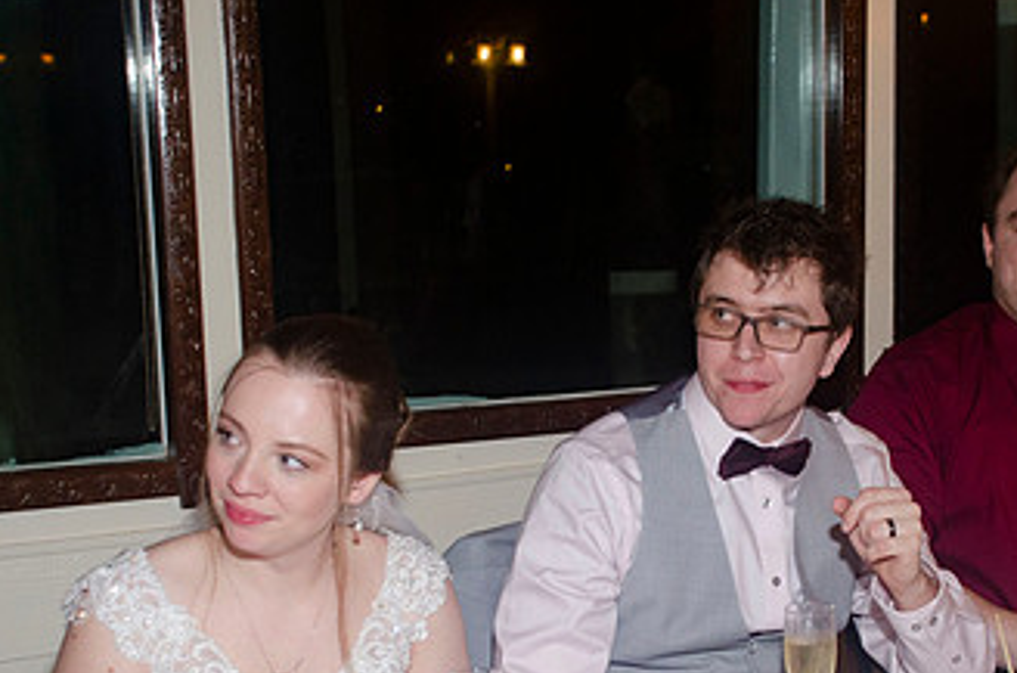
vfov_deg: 19.5
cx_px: 667
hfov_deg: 29.1
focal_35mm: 69
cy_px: 506
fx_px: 1945
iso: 400
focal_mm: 26
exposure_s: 1/60
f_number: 3.8
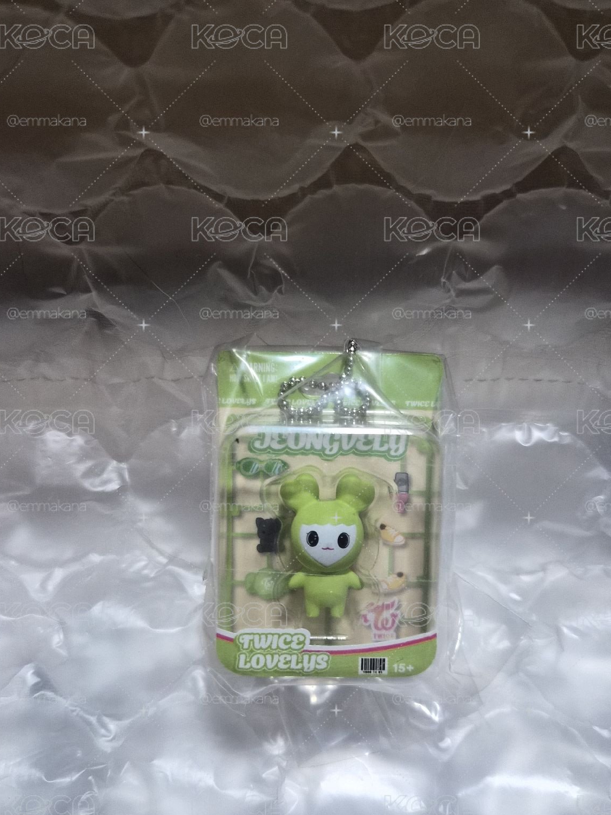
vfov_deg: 61.5
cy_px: 453
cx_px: 336
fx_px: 683
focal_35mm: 29
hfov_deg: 48.2
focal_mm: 5.4
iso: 800
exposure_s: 1/120
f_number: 1.8
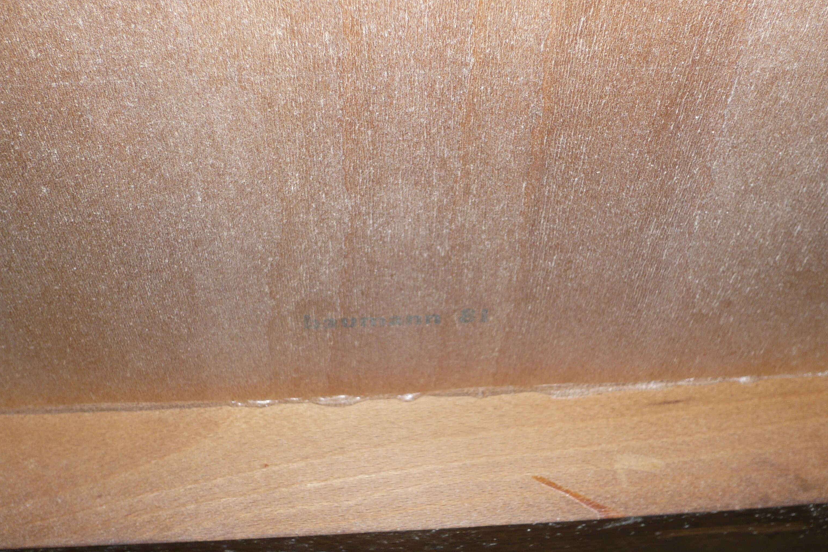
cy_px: 262
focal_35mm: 47
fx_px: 1081
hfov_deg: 41.9
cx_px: 413
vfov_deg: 28.6
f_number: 3.5
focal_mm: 7.4
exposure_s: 1/30
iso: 100
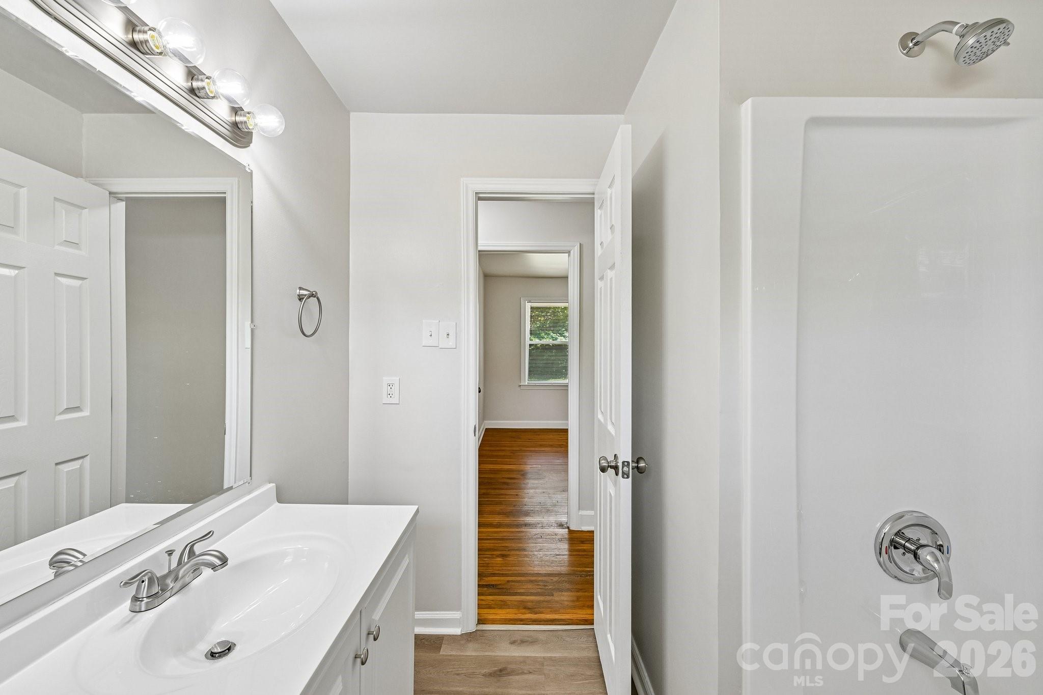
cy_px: 348
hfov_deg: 104.3
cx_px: 522
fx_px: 406
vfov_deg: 81.2
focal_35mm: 14
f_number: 8
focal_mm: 14
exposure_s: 1/15
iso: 140
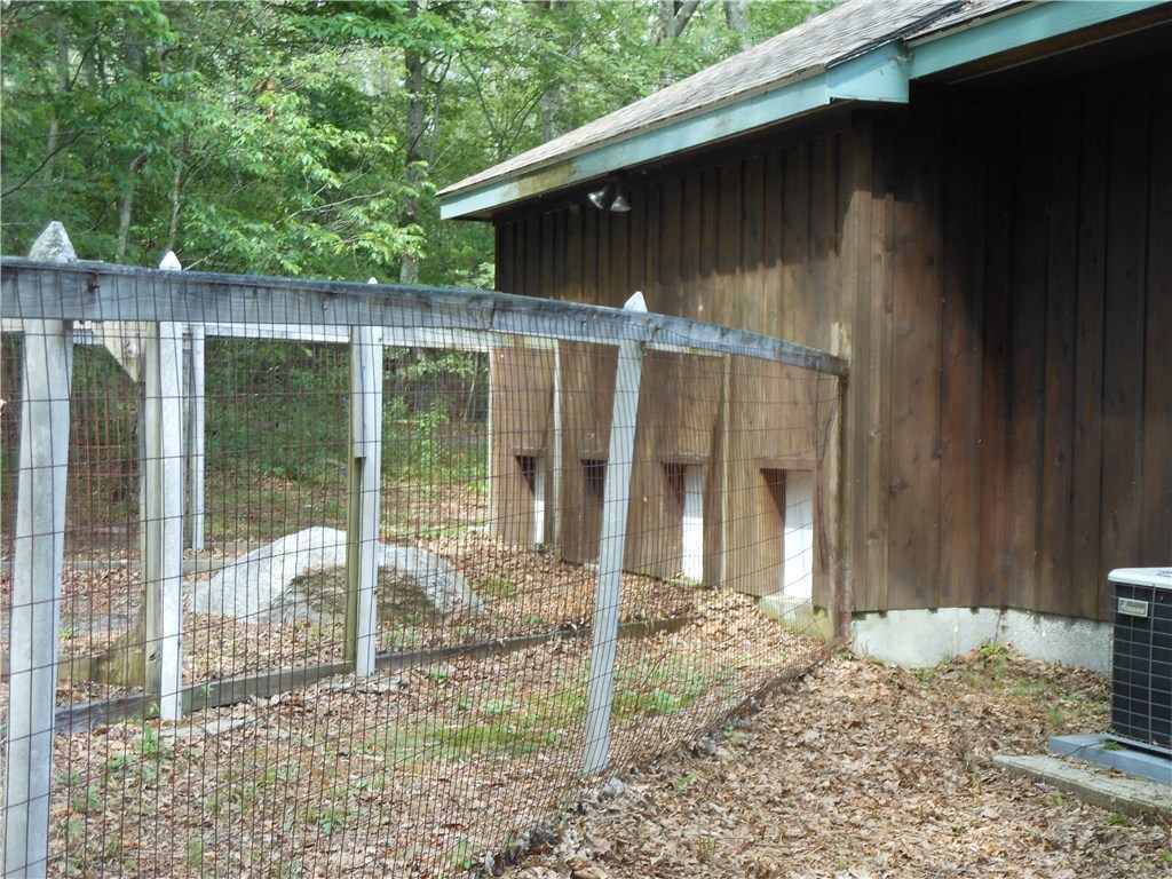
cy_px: 440
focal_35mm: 57
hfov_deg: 33.8
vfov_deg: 25.7
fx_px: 1930
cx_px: 586
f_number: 4.1
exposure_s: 1/60
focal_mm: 10.2
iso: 80
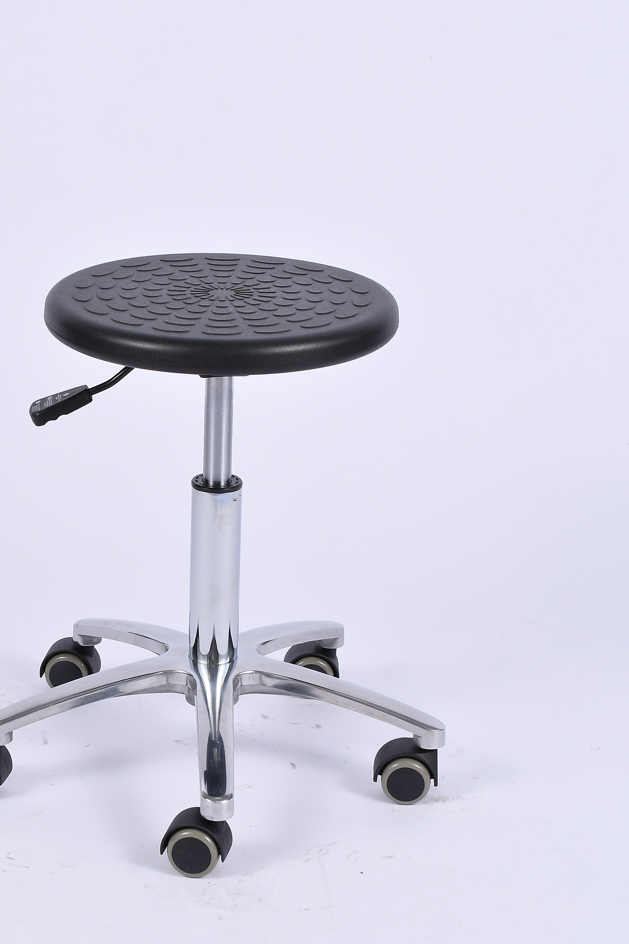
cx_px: 219
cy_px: 445
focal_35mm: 88
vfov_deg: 23.1
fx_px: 2306
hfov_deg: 15.5
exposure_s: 1/100
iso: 100
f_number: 11
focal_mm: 40
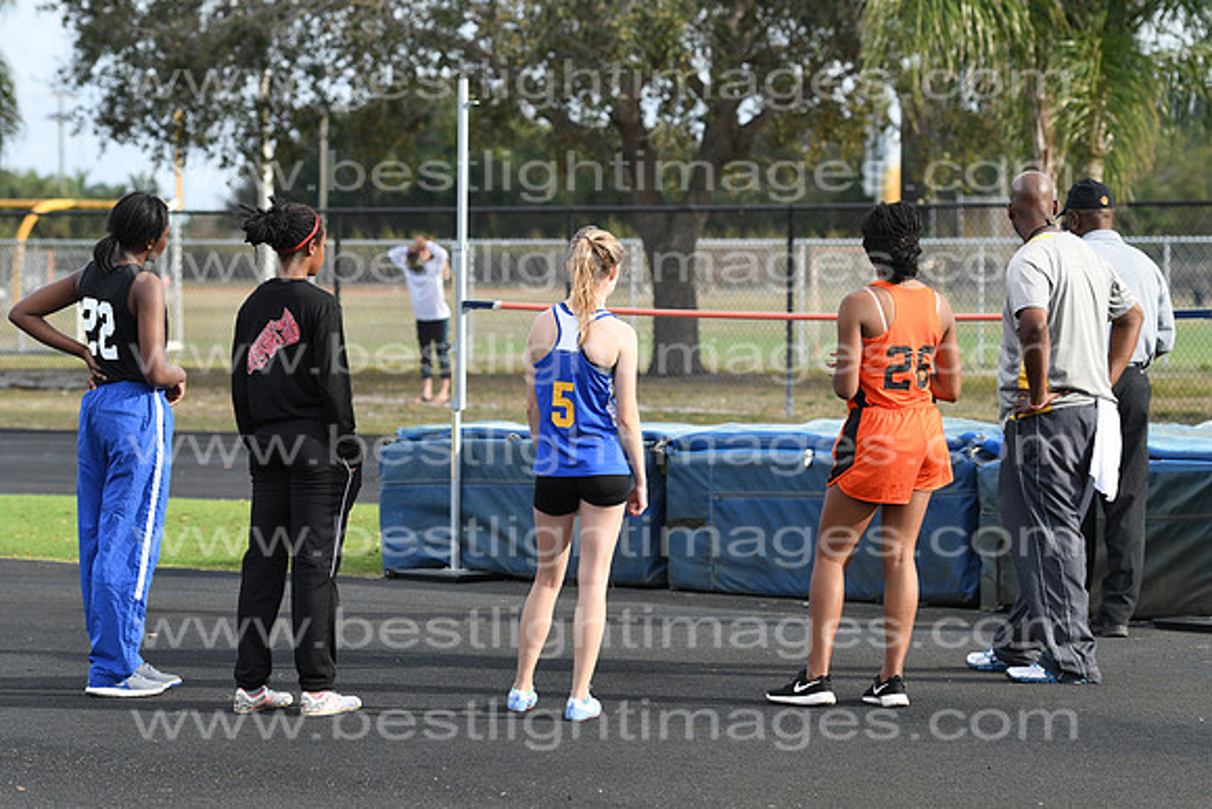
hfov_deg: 14.0
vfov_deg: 9.3
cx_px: 606
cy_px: 404
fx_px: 4950
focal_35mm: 147
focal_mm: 98
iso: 400
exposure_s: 1/1600
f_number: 4
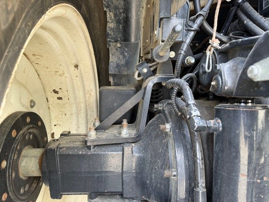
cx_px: 134
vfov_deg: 56.8
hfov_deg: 71.6
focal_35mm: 24
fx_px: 187
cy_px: 101
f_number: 1.78
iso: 100
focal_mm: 6.76
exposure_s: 1/121
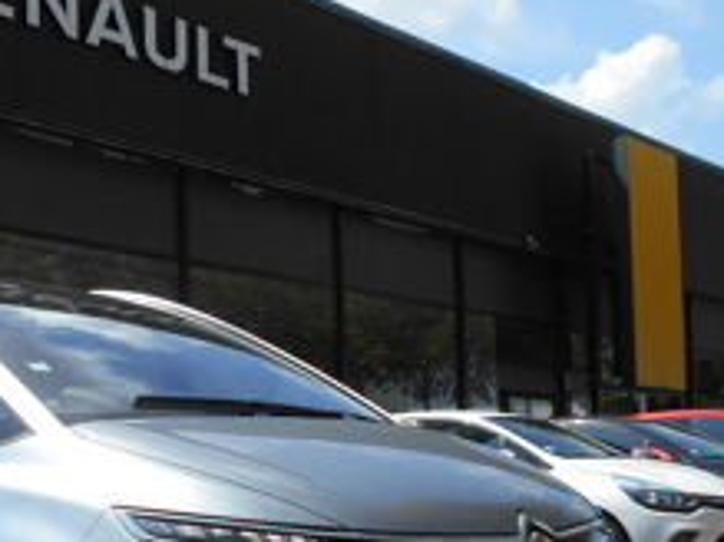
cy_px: 400
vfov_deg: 25.4
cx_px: 126
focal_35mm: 57
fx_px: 1192
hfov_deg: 32.7
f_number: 3.2
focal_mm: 4.6
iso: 80
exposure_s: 1/800
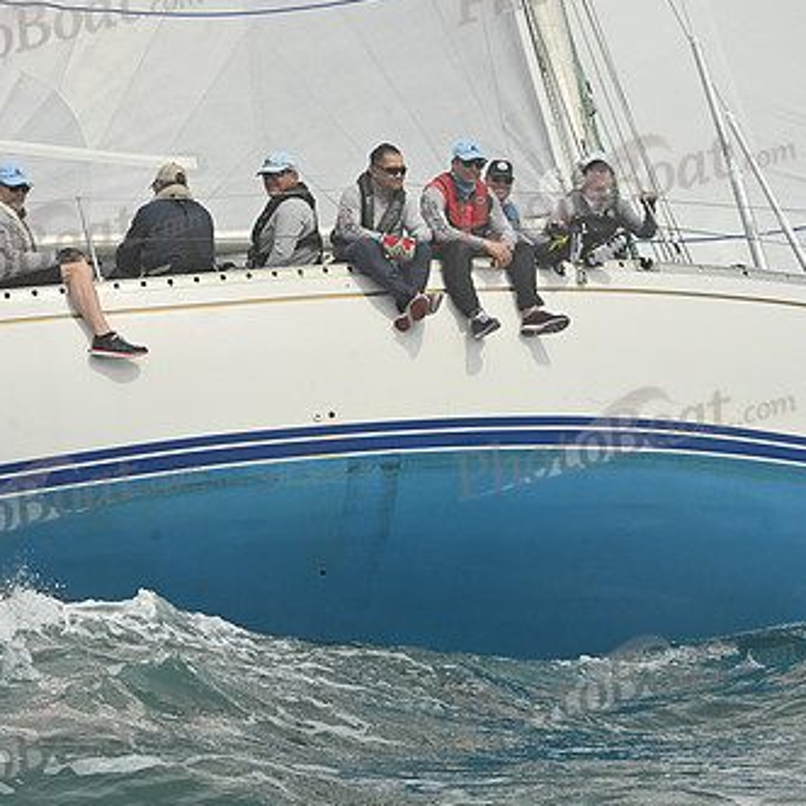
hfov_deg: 16.7
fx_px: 2740
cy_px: 346
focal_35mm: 104
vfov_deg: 16.7
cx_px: 330
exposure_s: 1/1250
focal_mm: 70
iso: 320
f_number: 11
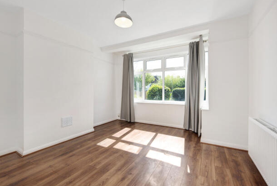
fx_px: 116
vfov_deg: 77.4
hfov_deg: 100.3
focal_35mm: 15
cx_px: 145
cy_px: 90
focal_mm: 14
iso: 125
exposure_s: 1/200
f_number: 16
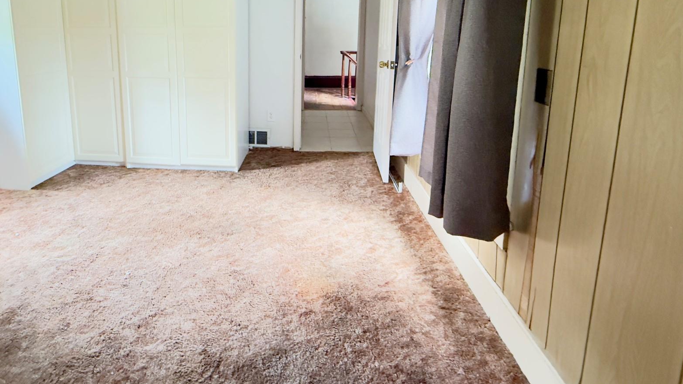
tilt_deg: -6.8
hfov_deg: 85.5
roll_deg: +0.8
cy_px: 86
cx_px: 272
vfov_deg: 52.8
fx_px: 362
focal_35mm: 20
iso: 1600
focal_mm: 2.22
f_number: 2.2
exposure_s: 1/30
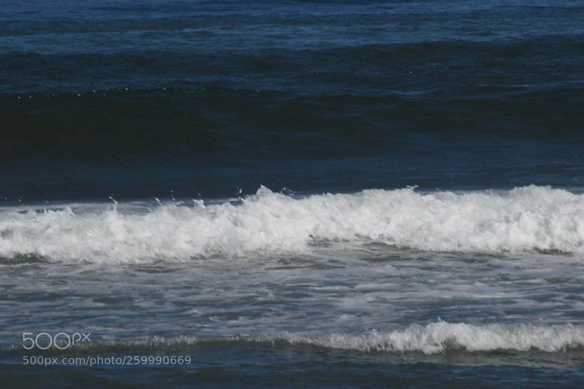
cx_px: 292
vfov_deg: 3.1
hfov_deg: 4.6
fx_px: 7298
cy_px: 194
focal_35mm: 450
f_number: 29
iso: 100
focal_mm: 300
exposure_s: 1/100
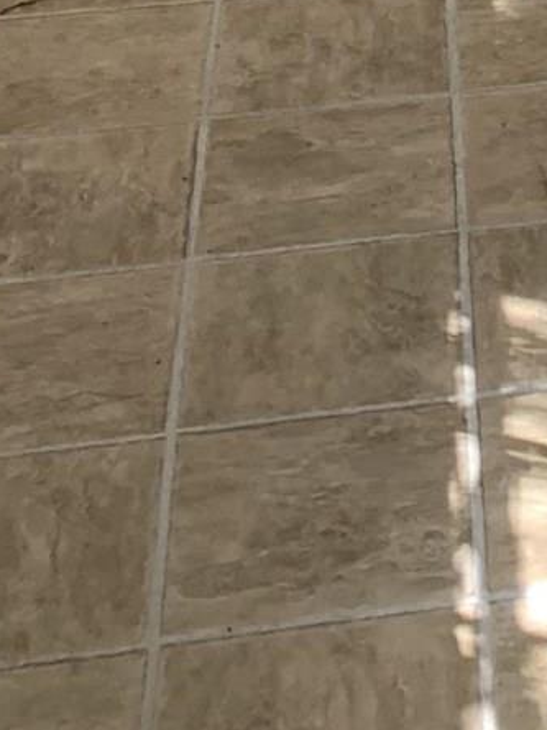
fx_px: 2844
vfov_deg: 12.6
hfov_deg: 10.4
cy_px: -783
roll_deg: +0.4
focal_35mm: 135
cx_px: 930
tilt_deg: -14.9
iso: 100
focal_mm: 4.25
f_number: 1.8
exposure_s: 1/60
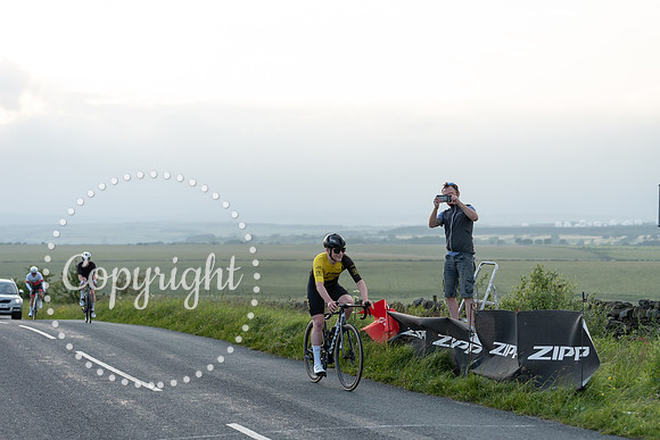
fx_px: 1284
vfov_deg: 19.5
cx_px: 330
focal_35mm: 70
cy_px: 220
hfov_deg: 28.8
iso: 400
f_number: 3.2
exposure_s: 1/1250
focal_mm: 70
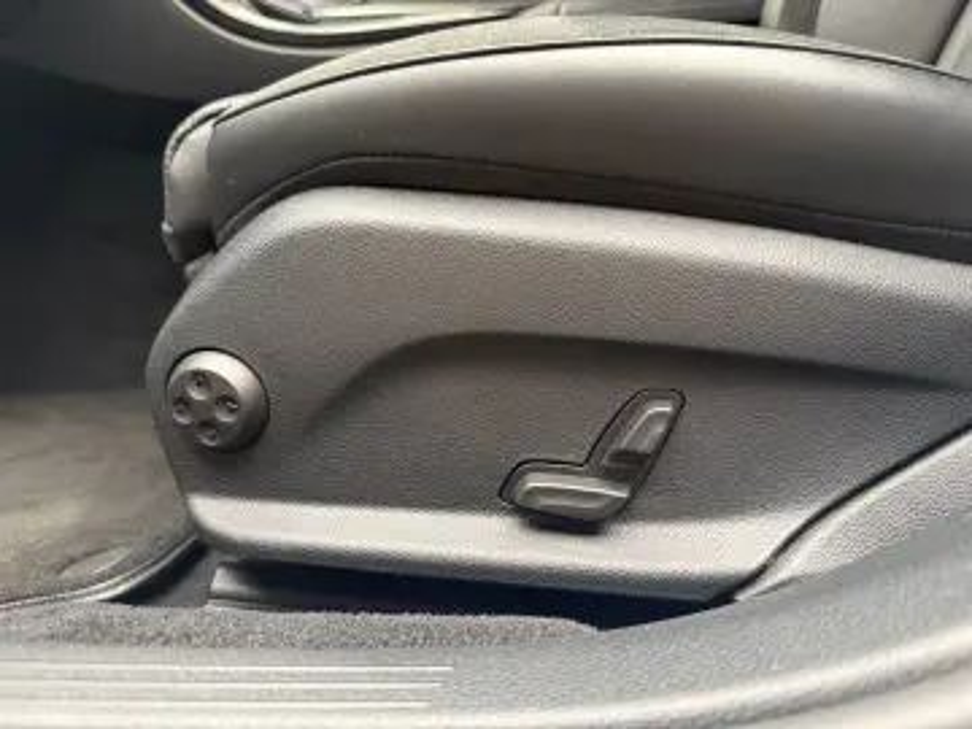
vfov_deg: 56.8
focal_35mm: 24
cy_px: 364
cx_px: 486
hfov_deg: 71.6
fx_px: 674
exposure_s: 1/60
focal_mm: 6.76
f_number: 1.78
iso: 640
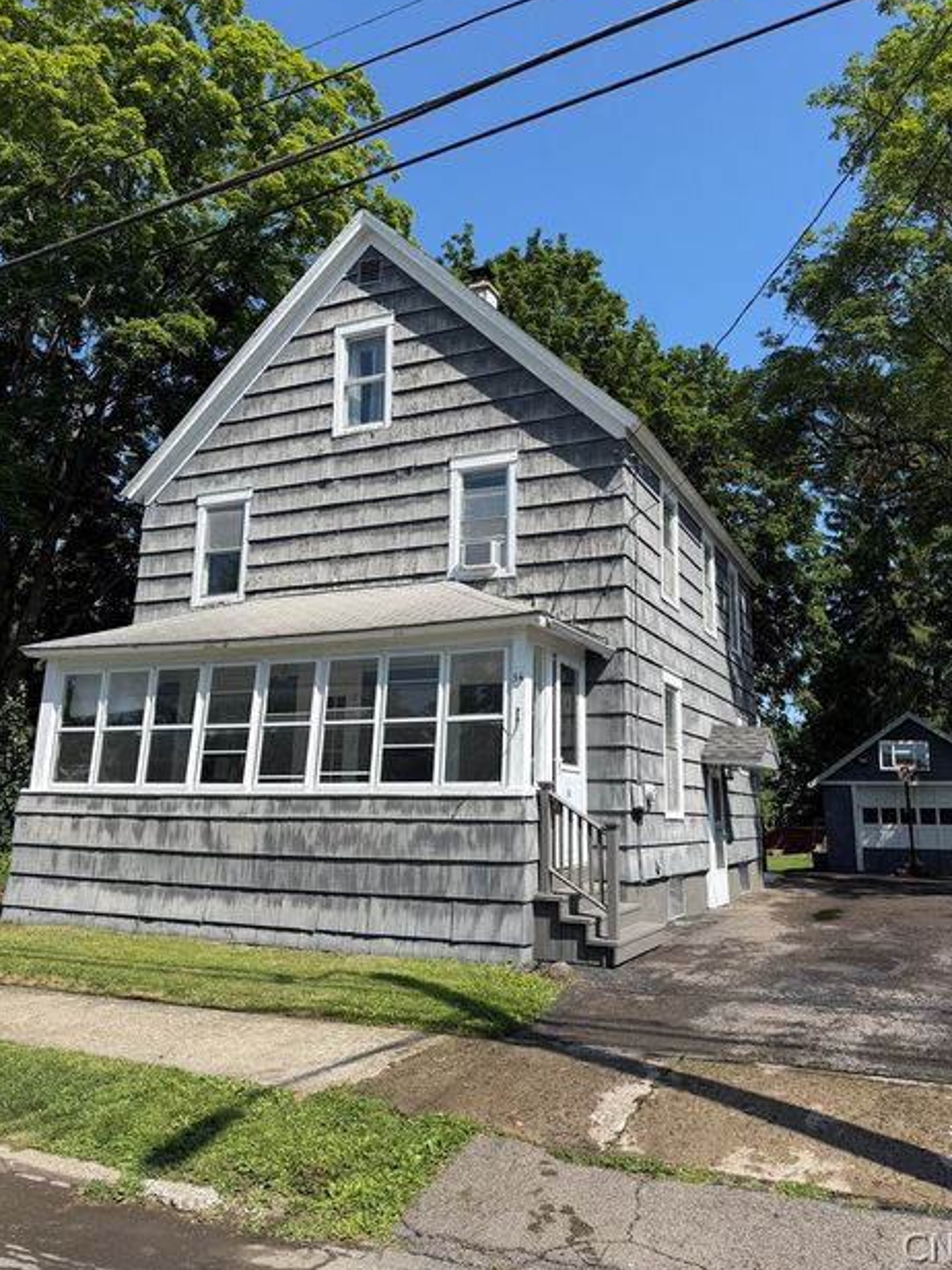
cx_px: 511
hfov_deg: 53.0
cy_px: 591
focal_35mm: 26
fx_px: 953
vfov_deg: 67.2
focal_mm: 6.76
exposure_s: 1/3953
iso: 80
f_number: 1.78
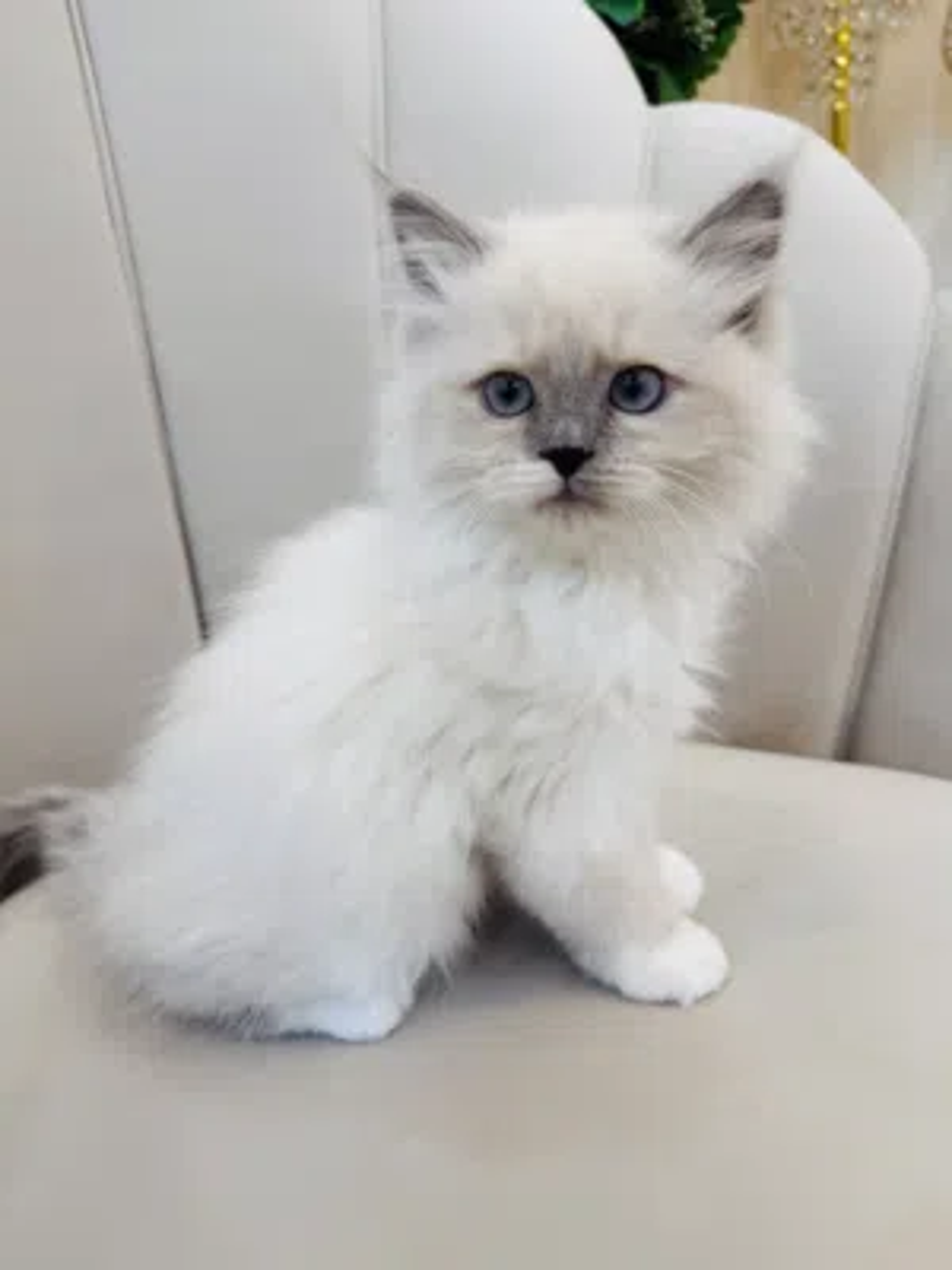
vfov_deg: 71.6
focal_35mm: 24
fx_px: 880
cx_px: 476
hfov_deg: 56.8
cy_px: 635
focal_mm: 6.76
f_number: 1.78
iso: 100
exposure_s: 1/100
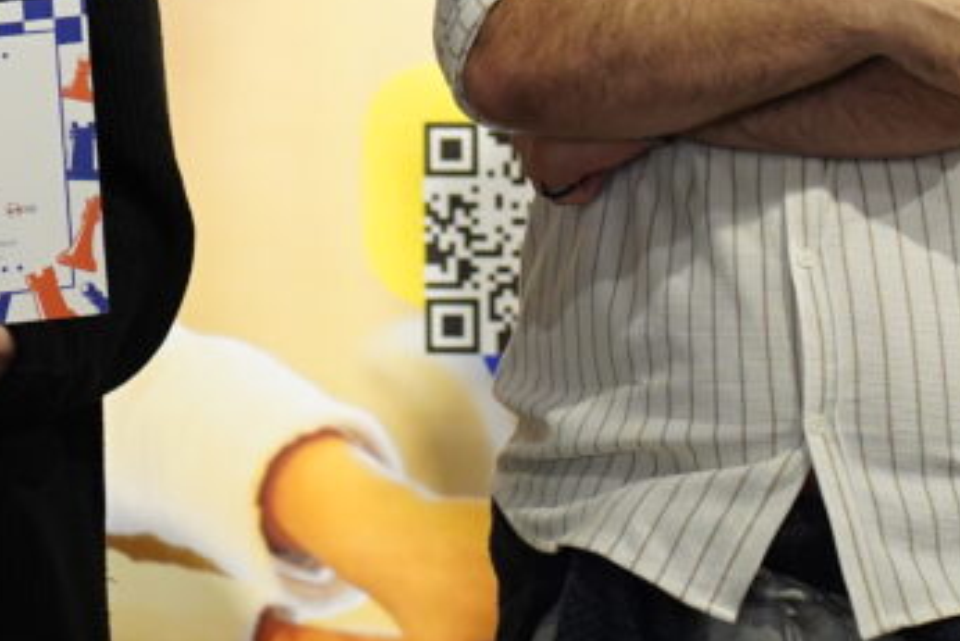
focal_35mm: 222
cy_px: -248
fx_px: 5922
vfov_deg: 6.1
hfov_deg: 9.2
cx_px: -108
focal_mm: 50
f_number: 2.8
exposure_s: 1/200
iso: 1600
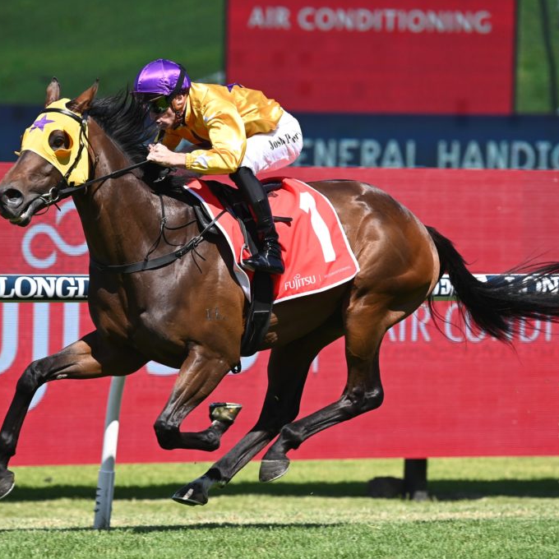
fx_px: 6084
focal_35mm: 333
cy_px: 279
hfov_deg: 5.3
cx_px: 255
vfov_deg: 5.3
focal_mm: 260
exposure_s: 1/1600
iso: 400
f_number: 5.6
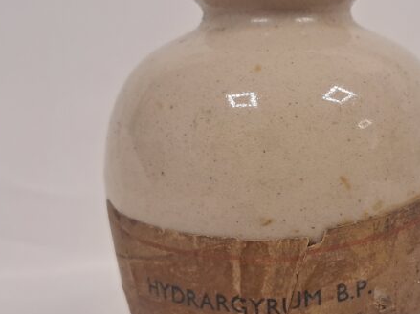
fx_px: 764
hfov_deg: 30.4
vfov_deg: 23.2
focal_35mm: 63
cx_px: 292
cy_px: 183
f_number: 1.8
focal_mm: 4
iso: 80
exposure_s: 1/50
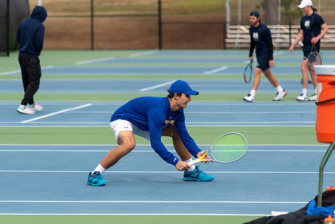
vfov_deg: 4.4
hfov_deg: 6.6
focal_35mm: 312
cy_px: 112
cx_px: 171
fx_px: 2899
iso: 640
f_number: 5.6
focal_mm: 300
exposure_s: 1/1600
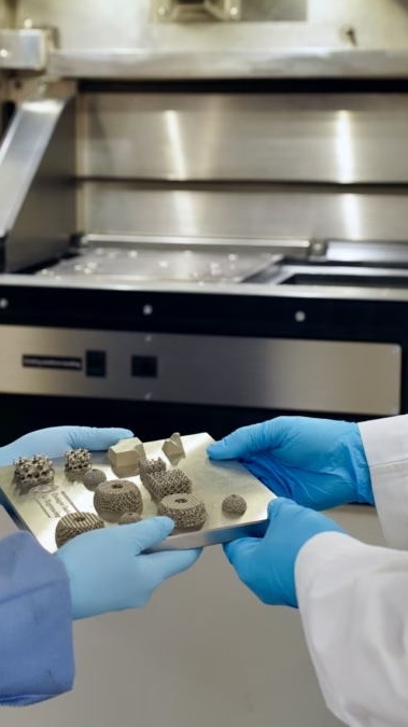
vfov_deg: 22.0
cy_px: 362
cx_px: 127
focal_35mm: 97
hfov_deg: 12.4
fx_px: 1868
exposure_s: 1/160
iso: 1000
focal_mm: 61
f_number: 4
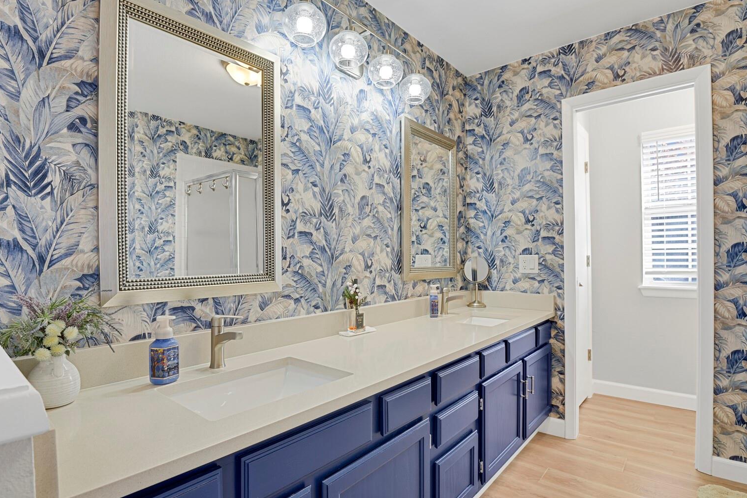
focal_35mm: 18
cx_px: 362
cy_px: 255
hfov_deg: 90.0
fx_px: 374
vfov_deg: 67.4
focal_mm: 17
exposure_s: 1.6
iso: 250
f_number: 8
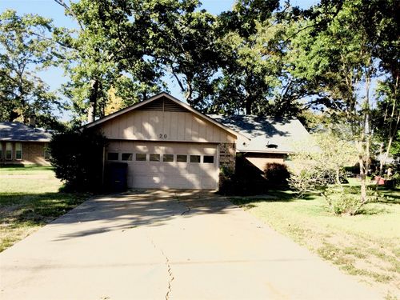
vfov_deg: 45.4
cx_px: 200
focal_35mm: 31
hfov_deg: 58.4
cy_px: 150
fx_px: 358
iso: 25
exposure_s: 1/590
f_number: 2.4
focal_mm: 3.3
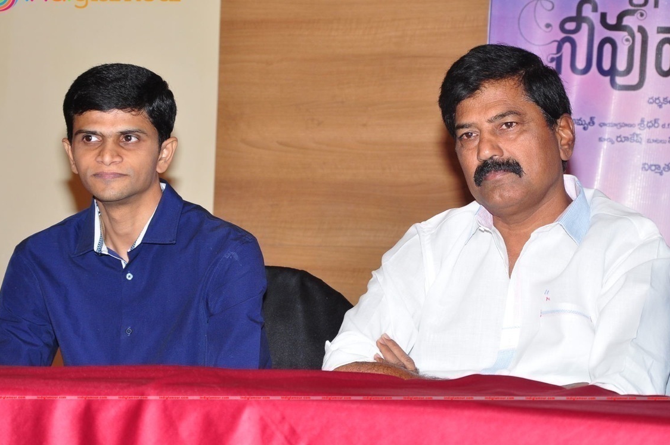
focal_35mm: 157
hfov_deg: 13.1
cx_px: 336
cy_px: 209
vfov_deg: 8.7
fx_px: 2918
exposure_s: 1/125
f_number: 8
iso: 500
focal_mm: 98
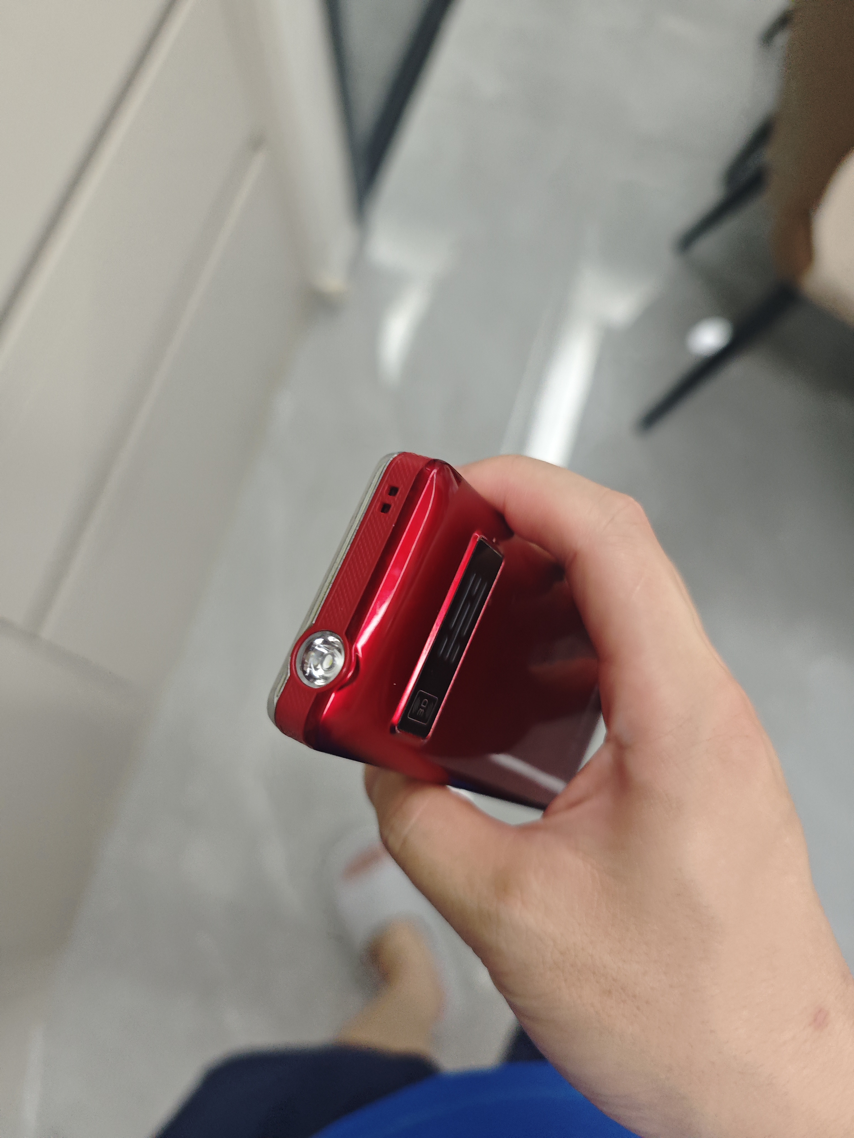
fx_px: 757
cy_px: 569
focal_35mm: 23
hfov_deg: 58.9
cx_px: 427
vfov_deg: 73.9
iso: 800
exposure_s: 1/50
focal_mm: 6.68
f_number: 1.42
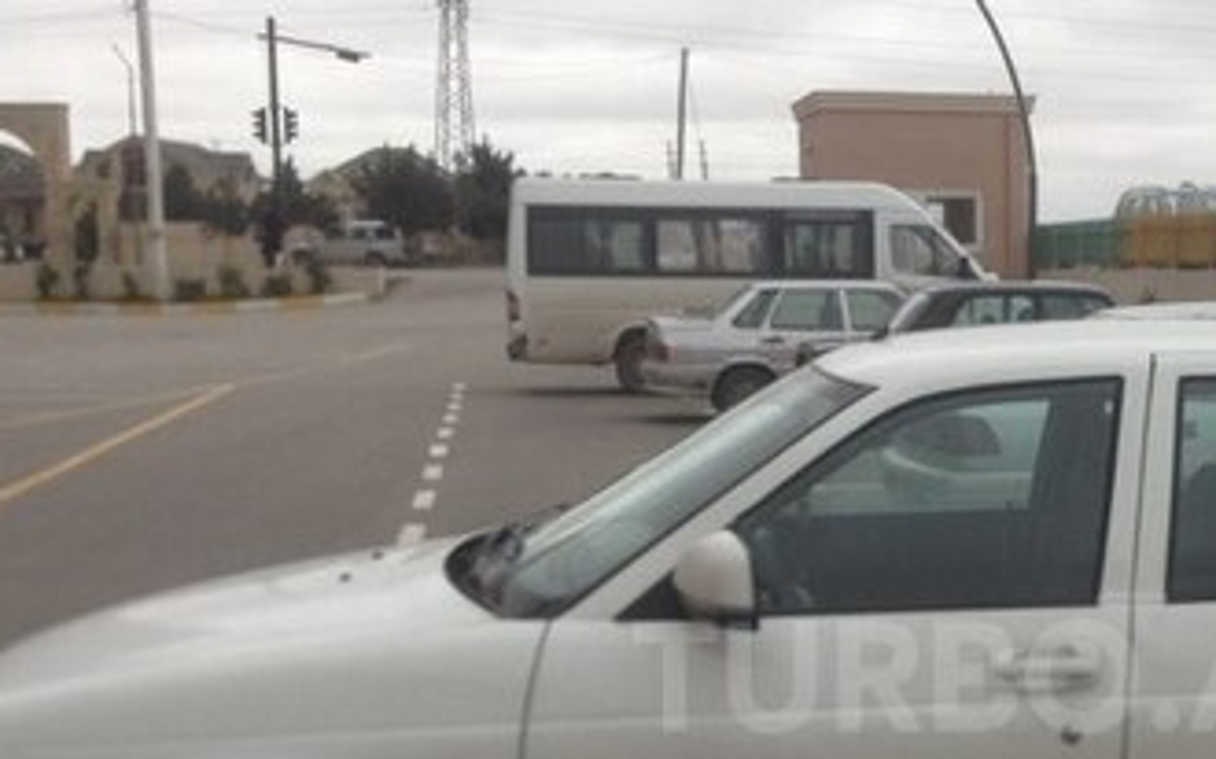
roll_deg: +2.3
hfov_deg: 28.6
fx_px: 2319
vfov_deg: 18.3
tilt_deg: -10.5
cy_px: 676
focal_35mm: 70
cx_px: 1010
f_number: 2.4
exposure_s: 1/441
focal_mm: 4.12
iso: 50
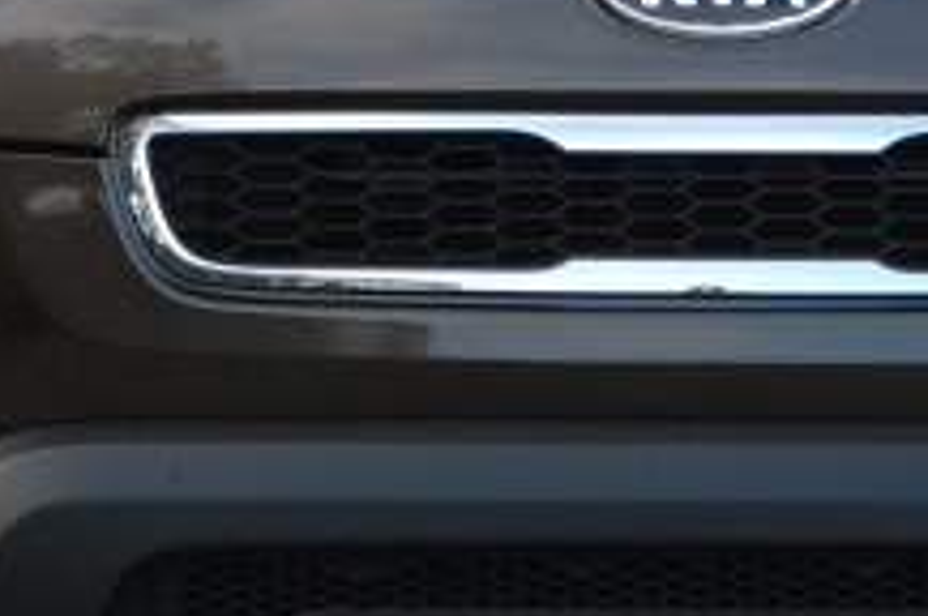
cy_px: 24
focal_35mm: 637
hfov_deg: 3.2
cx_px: 633
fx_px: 16396
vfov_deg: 2.2
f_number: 5.6
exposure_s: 1/250
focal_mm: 90
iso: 400
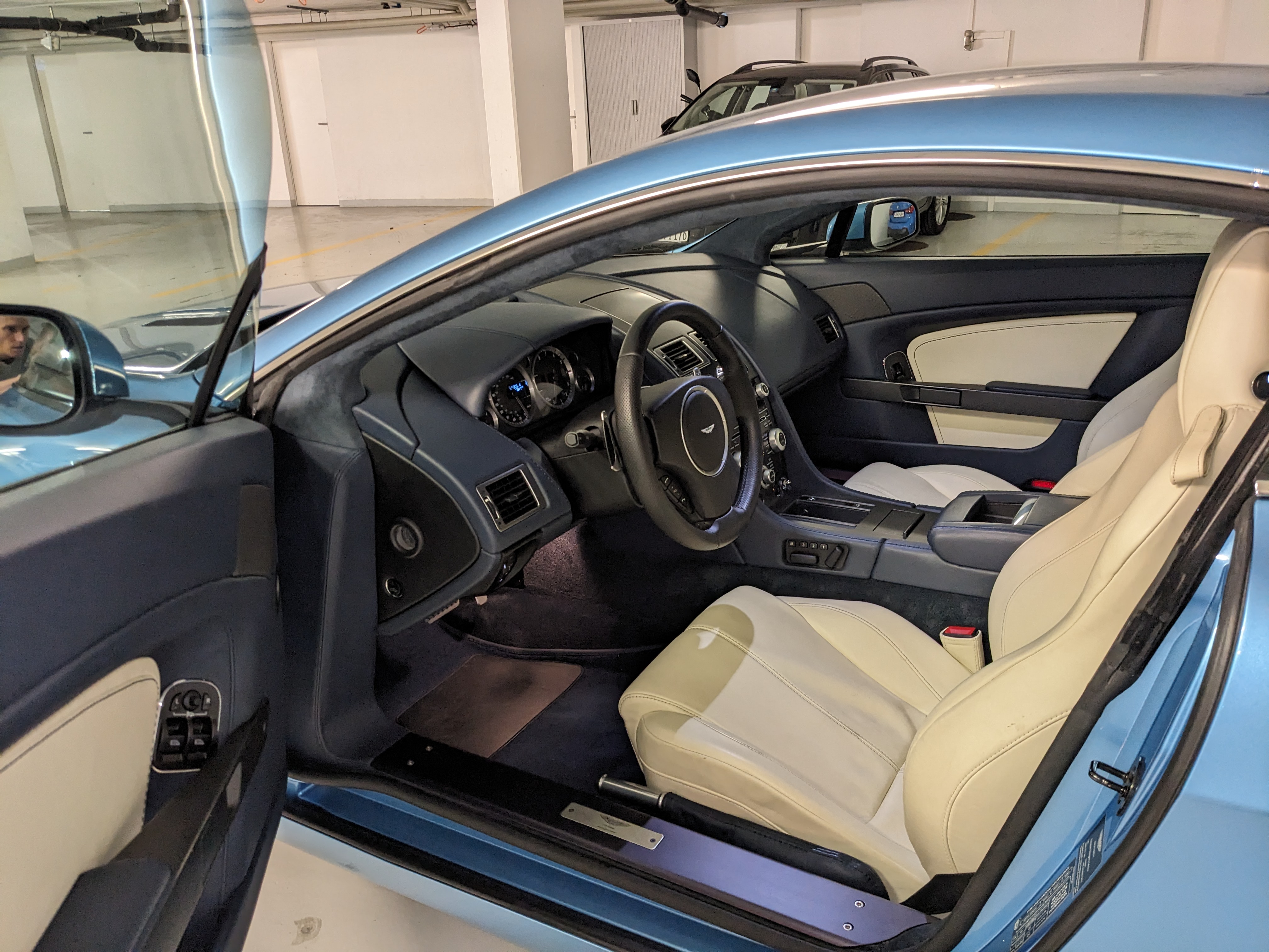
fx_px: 990
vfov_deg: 51.4
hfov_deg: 65.3
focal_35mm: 27
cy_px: 476
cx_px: 634
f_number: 1.73
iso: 393
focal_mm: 4.38
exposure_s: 1/49.9
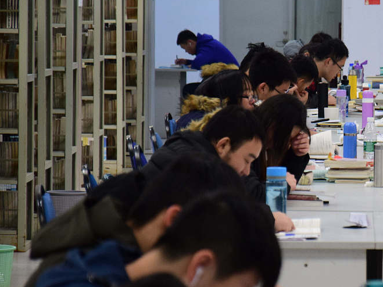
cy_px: 182
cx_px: 343
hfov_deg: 7.2
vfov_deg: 5.4
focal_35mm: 276
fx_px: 3052
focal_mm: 105
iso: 1600
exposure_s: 1/50
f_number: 5.6
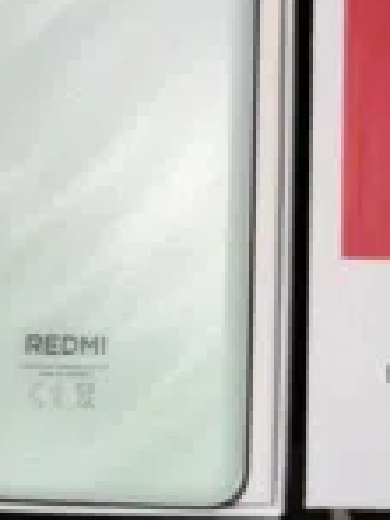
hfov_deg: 22.4
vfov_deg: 29.3
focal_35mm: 65
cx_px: 299
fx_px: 976
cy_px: 116
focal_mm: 6.76
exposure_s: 1/4
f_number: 1.78
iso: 50
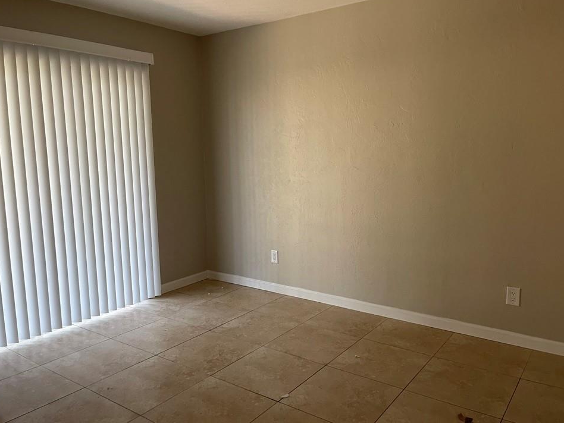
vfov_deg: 51.3
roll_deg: +1.1
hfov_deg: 65.3
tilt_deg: -8.2
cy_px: 204
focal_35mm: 27
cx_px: 279
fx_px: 440
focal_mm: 5.1
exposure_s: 1/60
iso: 200
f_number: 1.6
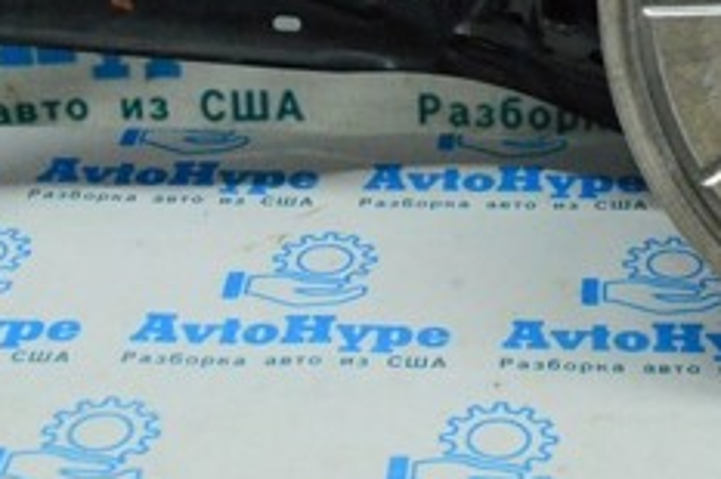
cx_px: 532
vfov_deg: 12.6
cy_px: -48
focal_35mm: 107
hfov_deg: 19.0
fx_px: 2141
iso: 6400
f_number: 6.3
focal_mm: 26
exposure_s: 1/640
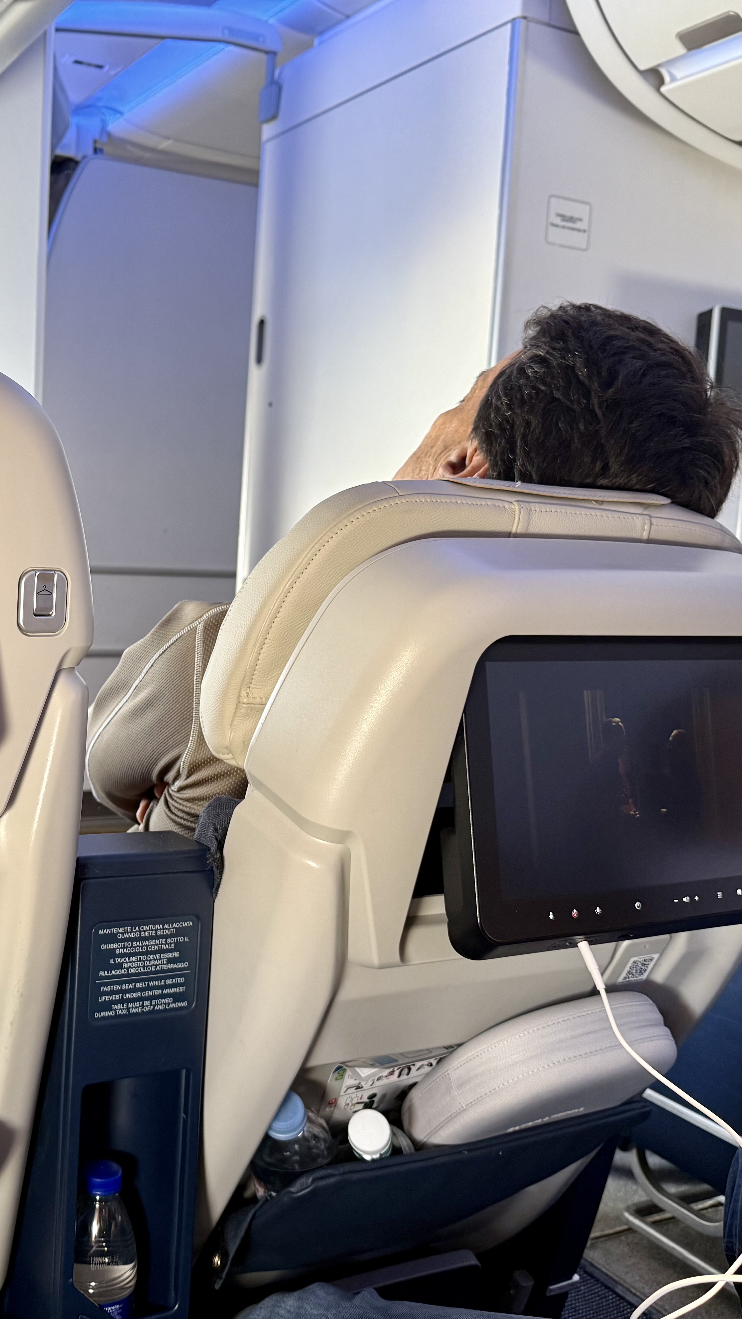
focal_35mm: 35
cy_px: 661
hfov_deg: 32.6
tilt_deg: +1.4
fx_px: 1224
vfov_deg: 56.6
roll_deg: +0.9
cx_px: 127
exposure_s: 1/54
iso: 200
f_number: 1.78
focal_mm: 6.76
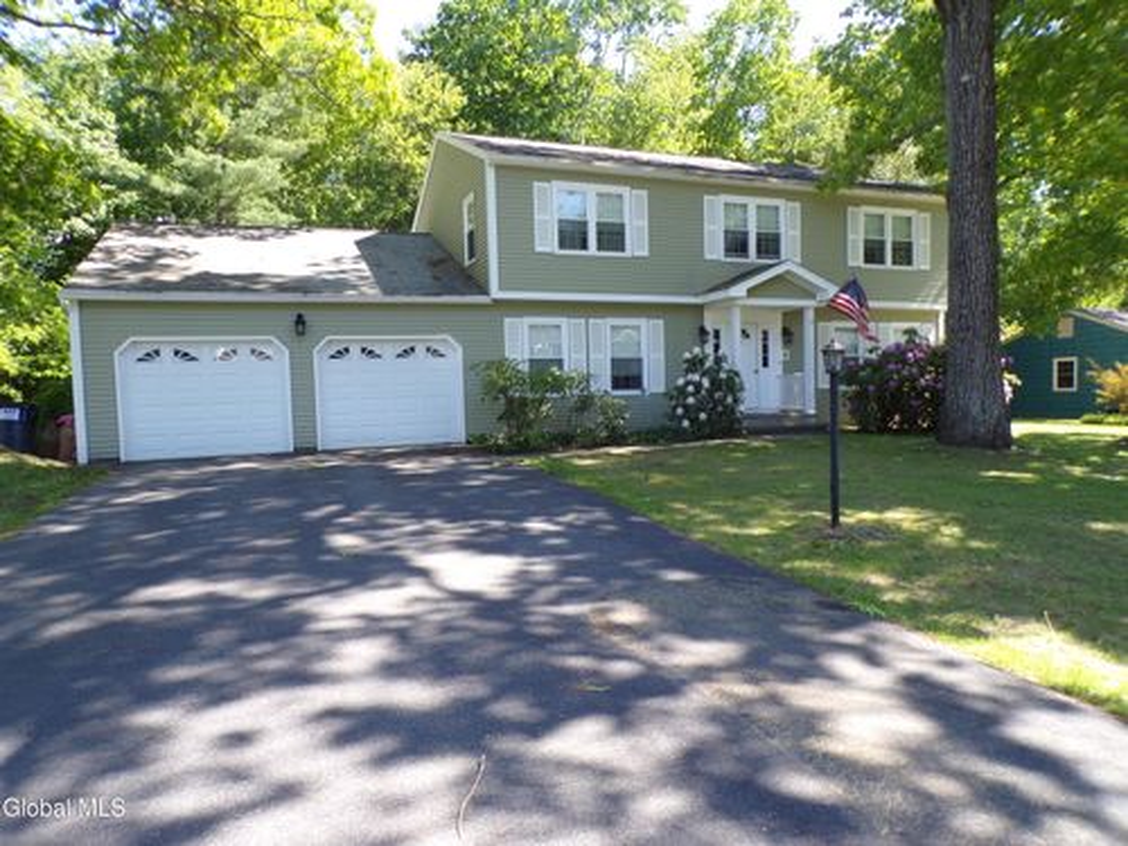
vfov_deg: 56.8
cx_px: 564
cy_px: 423
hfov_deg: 71.6
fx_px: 782
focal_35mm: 24
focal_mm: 4.3
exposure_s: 1/80
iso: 80
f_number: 4.3
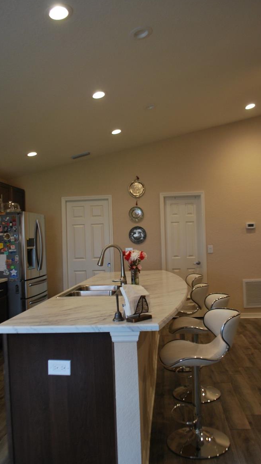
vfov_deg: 66.1
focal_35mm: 29
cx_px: 138
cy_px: 233
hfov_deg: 40.2
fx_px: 357
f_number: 3.8
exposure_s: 1/30
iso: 360
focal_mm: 18
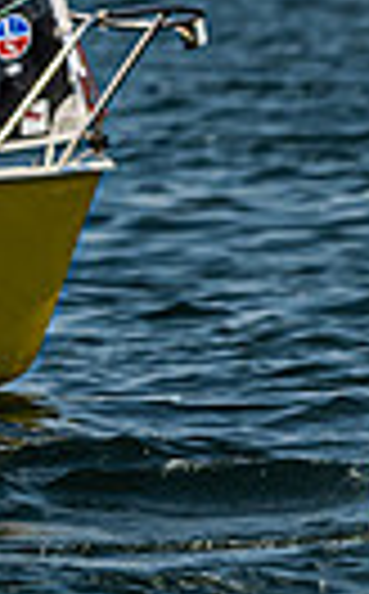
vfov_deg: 1.7
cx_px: -587
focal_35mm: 1272
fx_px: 20557
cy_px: -242
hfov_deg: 1.0
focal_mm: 210
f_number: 5
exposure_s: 1/4000
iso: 250
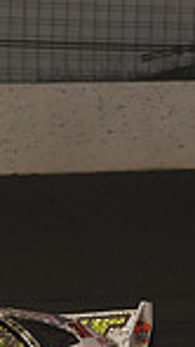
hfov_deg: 2.4
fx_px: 4551
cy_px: 413
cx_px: -331
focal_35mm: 494
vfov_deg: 4.4
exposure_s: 1/320
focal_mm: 120
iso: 1000
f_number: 6.3
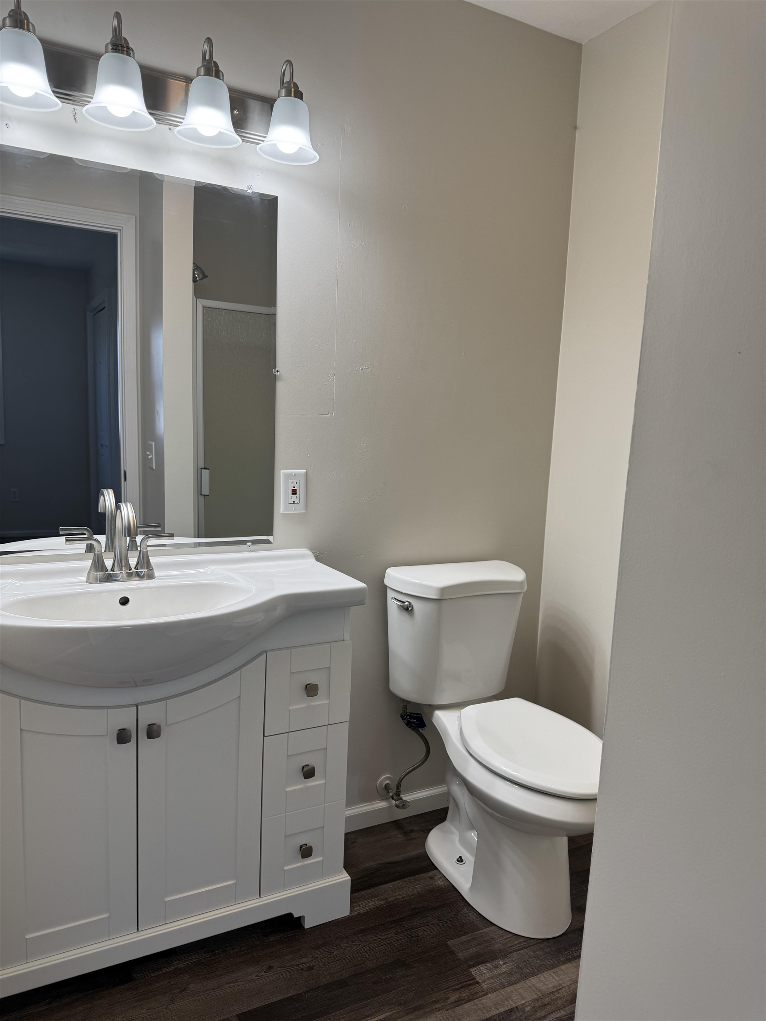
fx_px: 708
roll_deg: -2.9
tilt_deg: -8.3
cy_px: 510
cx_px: 383
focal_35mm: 24
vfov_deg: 71.6
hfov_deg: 56.8
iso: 80
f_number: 1.78
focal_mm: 6.76
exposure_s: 1/315
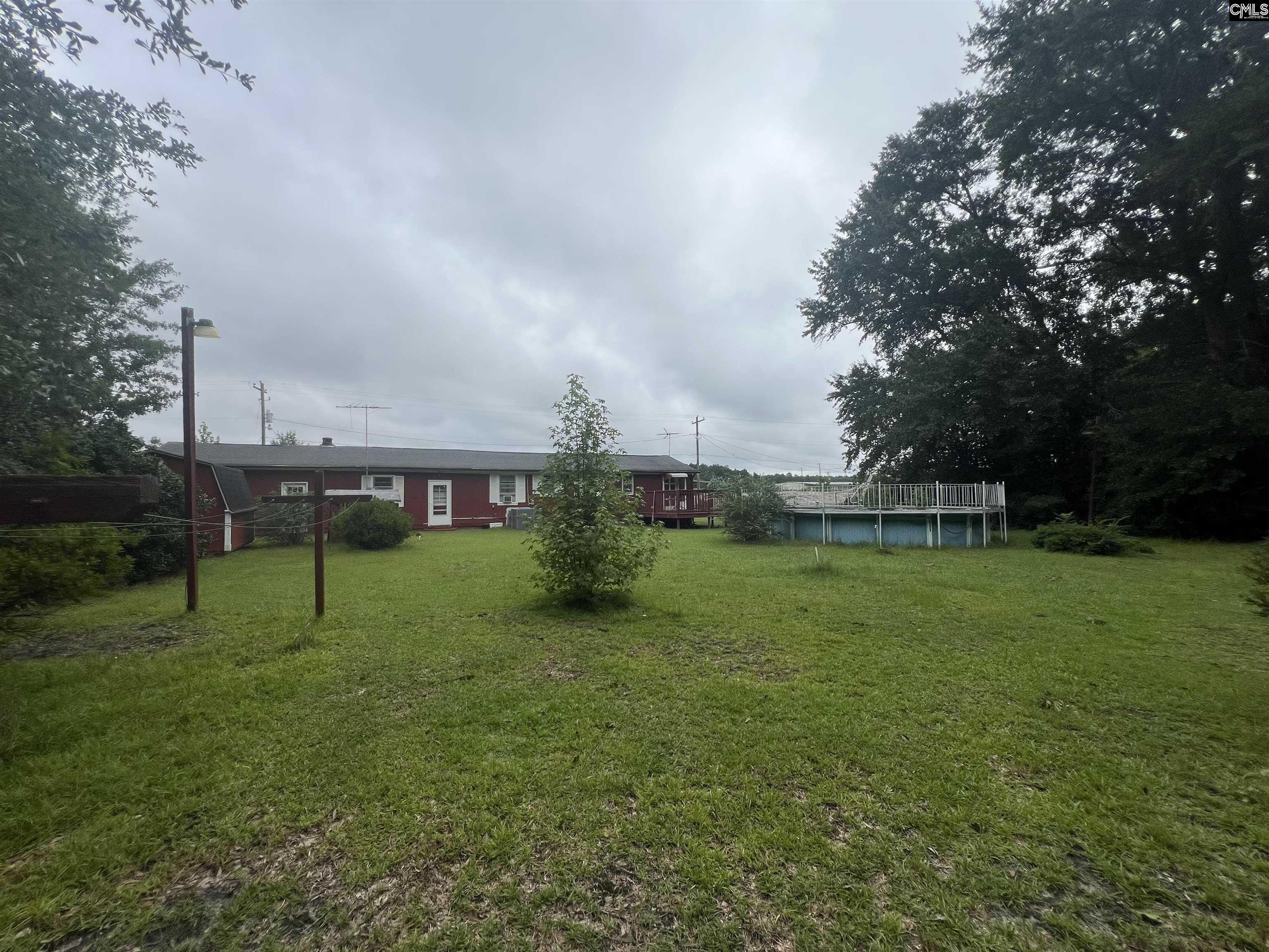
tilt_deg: +0.8
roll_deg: +0.5
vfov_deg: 89.9
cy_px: 476
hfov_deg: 106.2
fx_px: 477
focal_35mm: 13
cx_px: 634
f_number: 1.8
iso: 32
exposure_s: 1/1698
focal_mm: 1.57
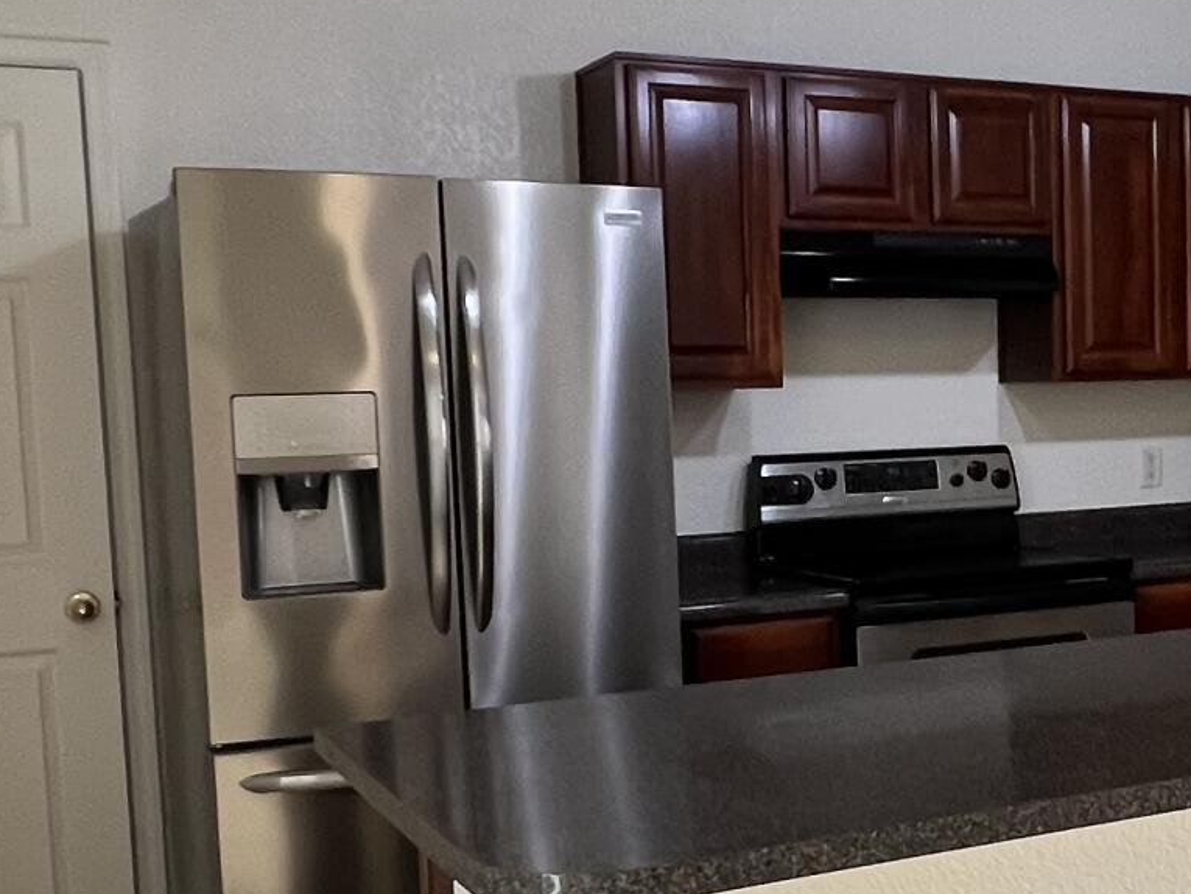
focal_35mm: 51
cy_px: 536
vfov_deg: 28.5
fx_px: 1755
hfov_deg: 35.1
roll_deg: +1.0
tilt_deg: -5.9
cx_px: 1094
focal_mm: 1.57
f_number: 1.8
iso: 200
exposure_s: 1/120
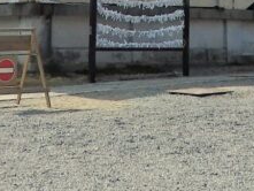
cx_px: 175
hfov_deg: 16.9
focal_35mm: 116
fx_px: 852
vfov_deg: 11.6
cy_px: -177
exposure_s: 1/250
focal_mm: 4.5
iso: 125
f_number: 8.7
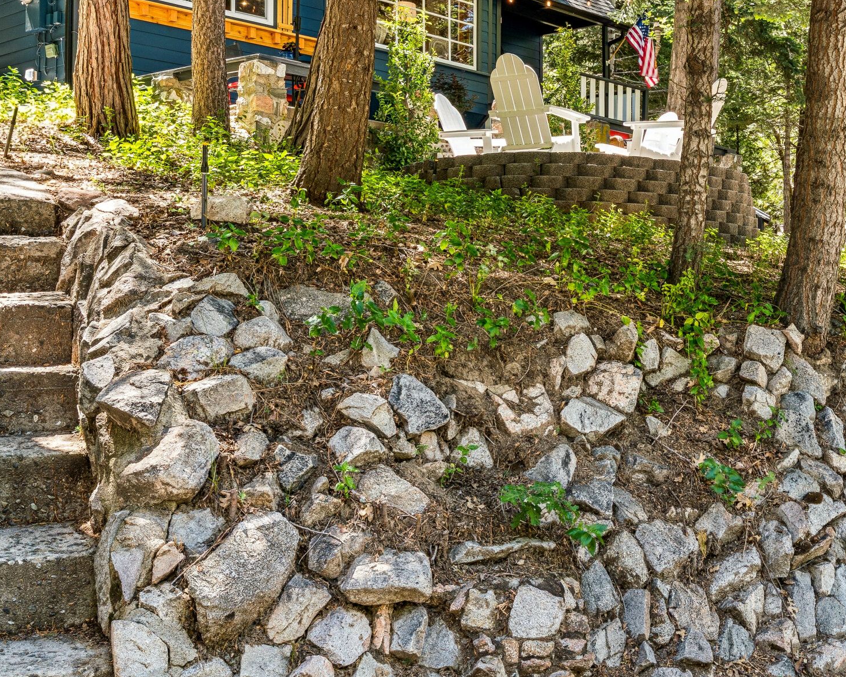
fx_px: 1169
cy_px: 330
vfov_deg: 32.3
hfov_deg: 38.0
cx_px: 702
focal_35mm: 47
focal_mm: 20.3
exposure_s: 1/5
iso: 100
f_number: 13
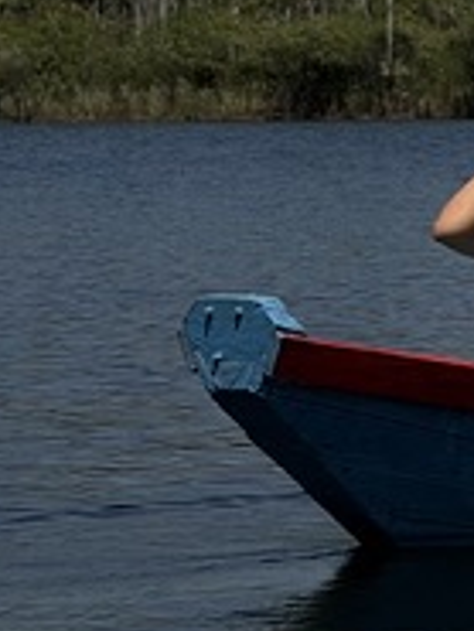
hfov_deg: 5.0
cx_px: 1183
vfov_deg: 6.8
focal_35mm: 288
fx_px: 5252
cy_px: -27
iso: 40
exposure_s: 1/5348
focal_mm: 5.96
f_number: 1.6
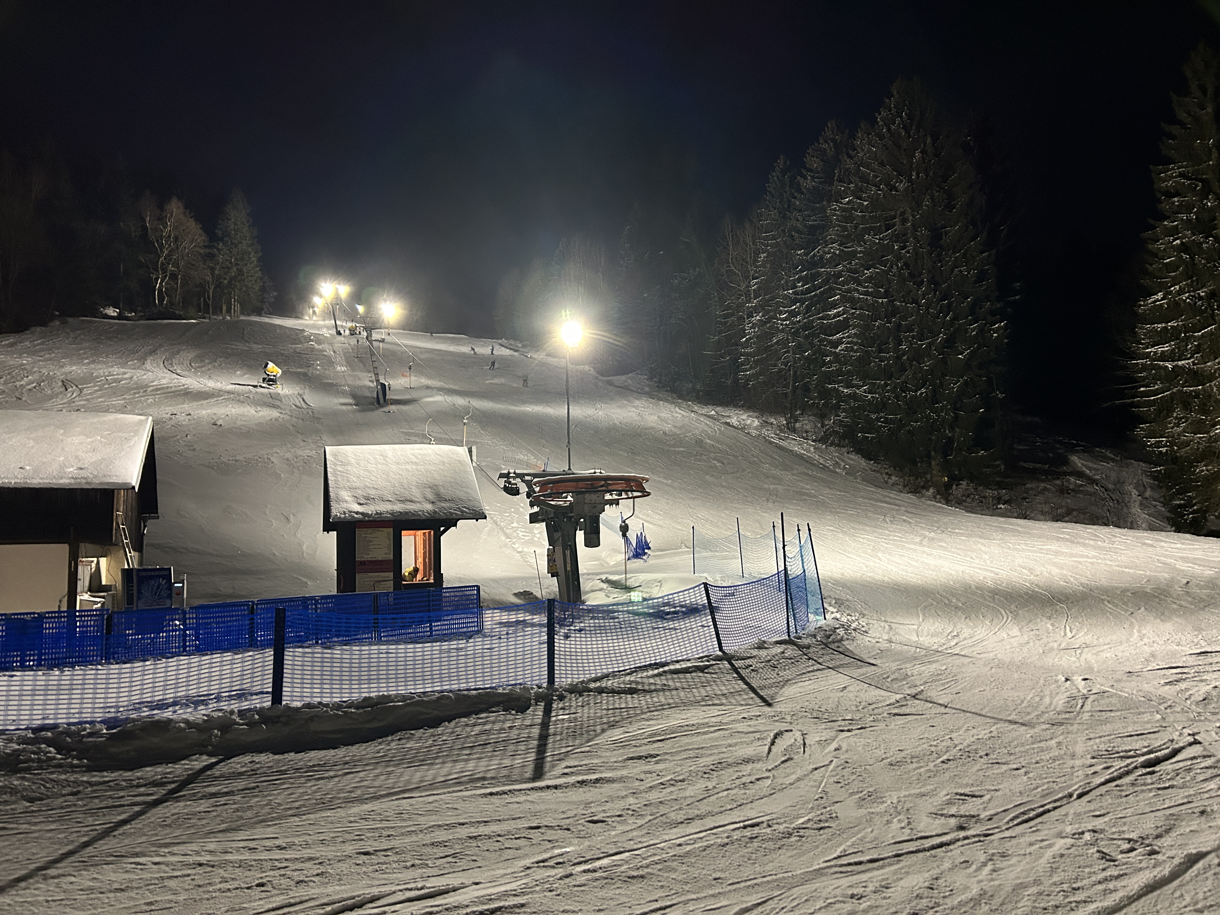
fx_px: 916
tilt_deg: +6.4
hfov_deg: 67.3
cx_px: 610
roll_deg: +1.1
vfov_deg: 53.1
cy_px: 458
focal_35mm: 26
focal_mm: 5.7
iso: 400
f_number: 1.5
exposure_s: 1/33
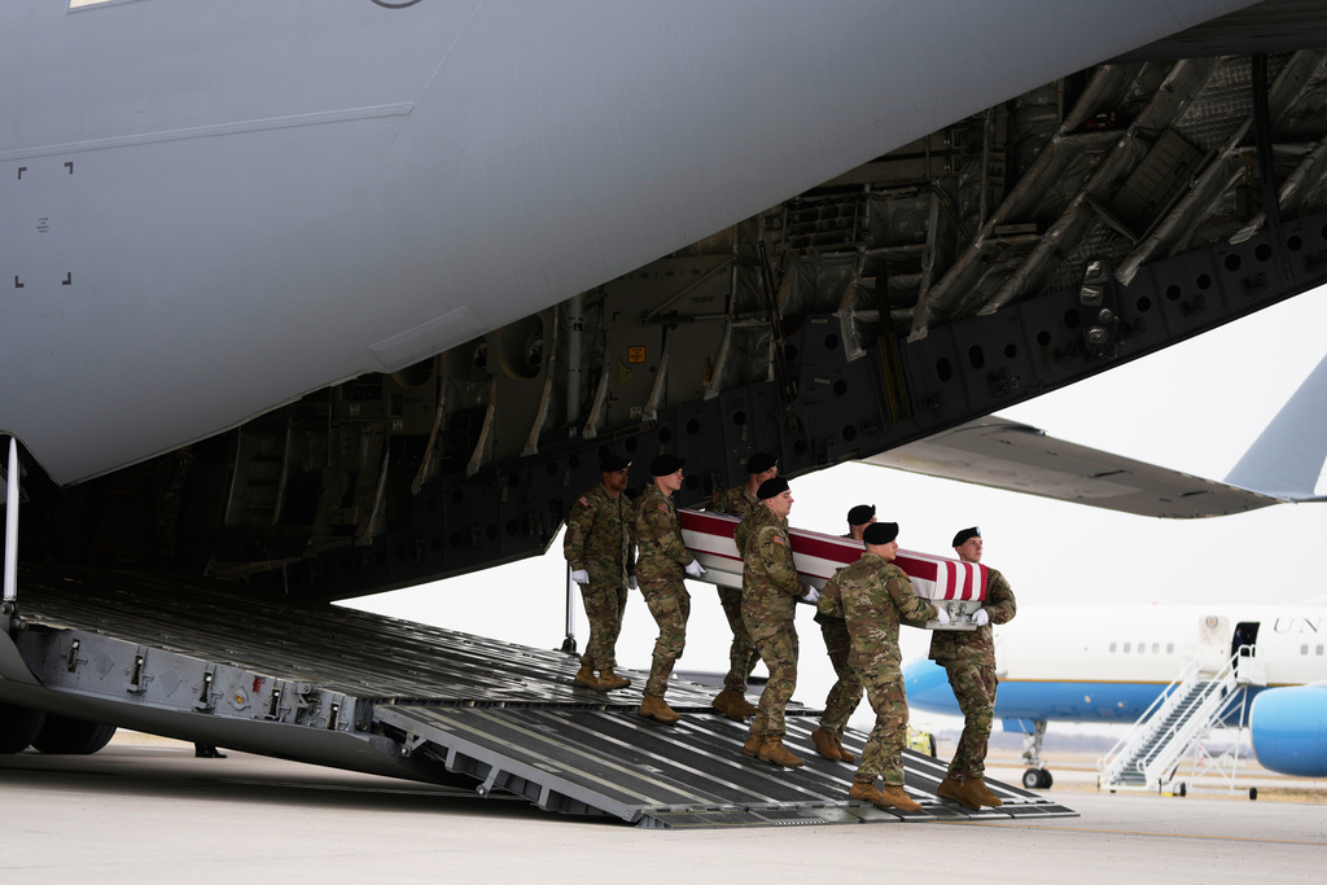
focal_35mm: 70
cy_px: 442
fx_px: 2580
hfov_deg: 28.8
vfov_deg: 19.5
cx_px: 664
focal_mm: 70
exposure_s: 1/800
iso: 125
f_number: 2.8
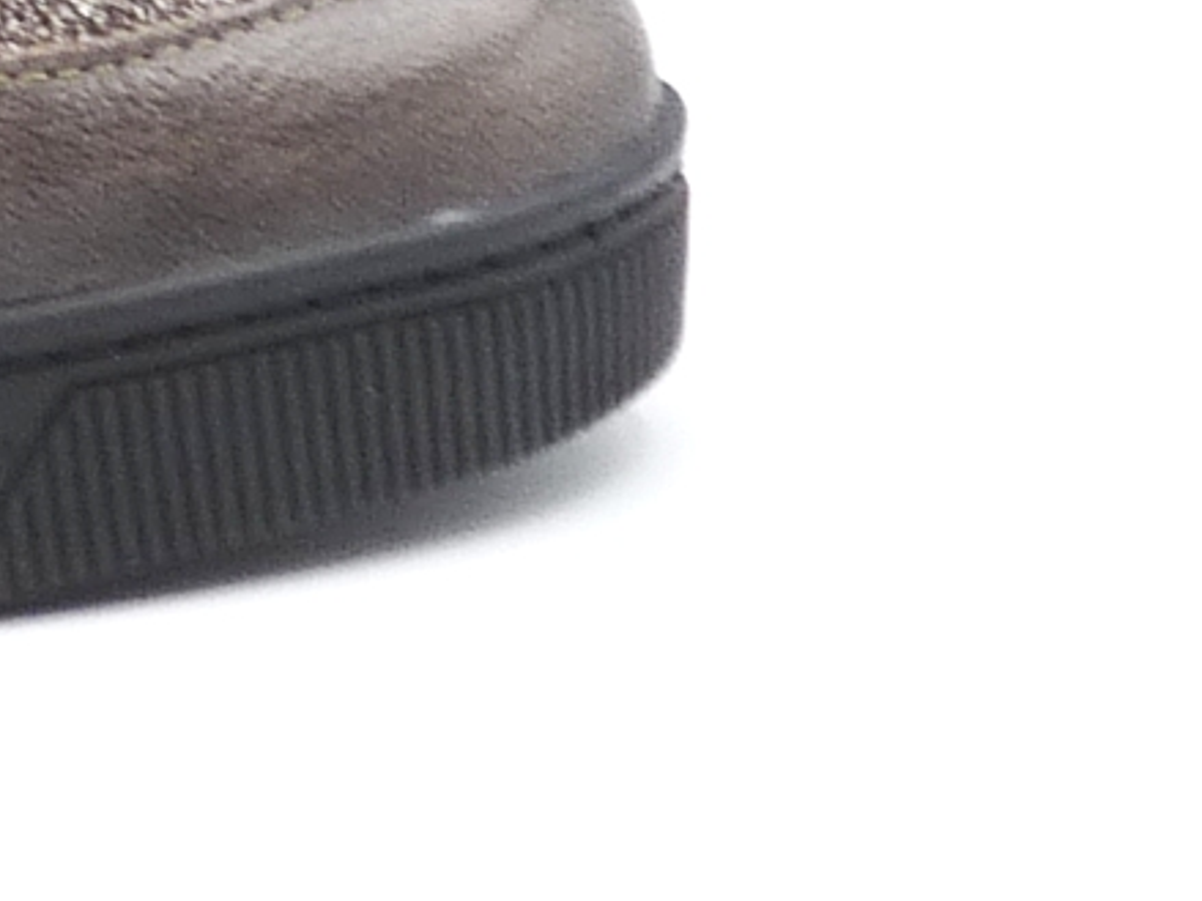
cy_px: -208
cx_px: -909
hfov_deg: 10.7
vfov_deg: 8.4
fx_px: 6075
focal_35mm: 175
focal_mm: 4.8
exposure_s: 1/100
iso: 100
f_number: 4
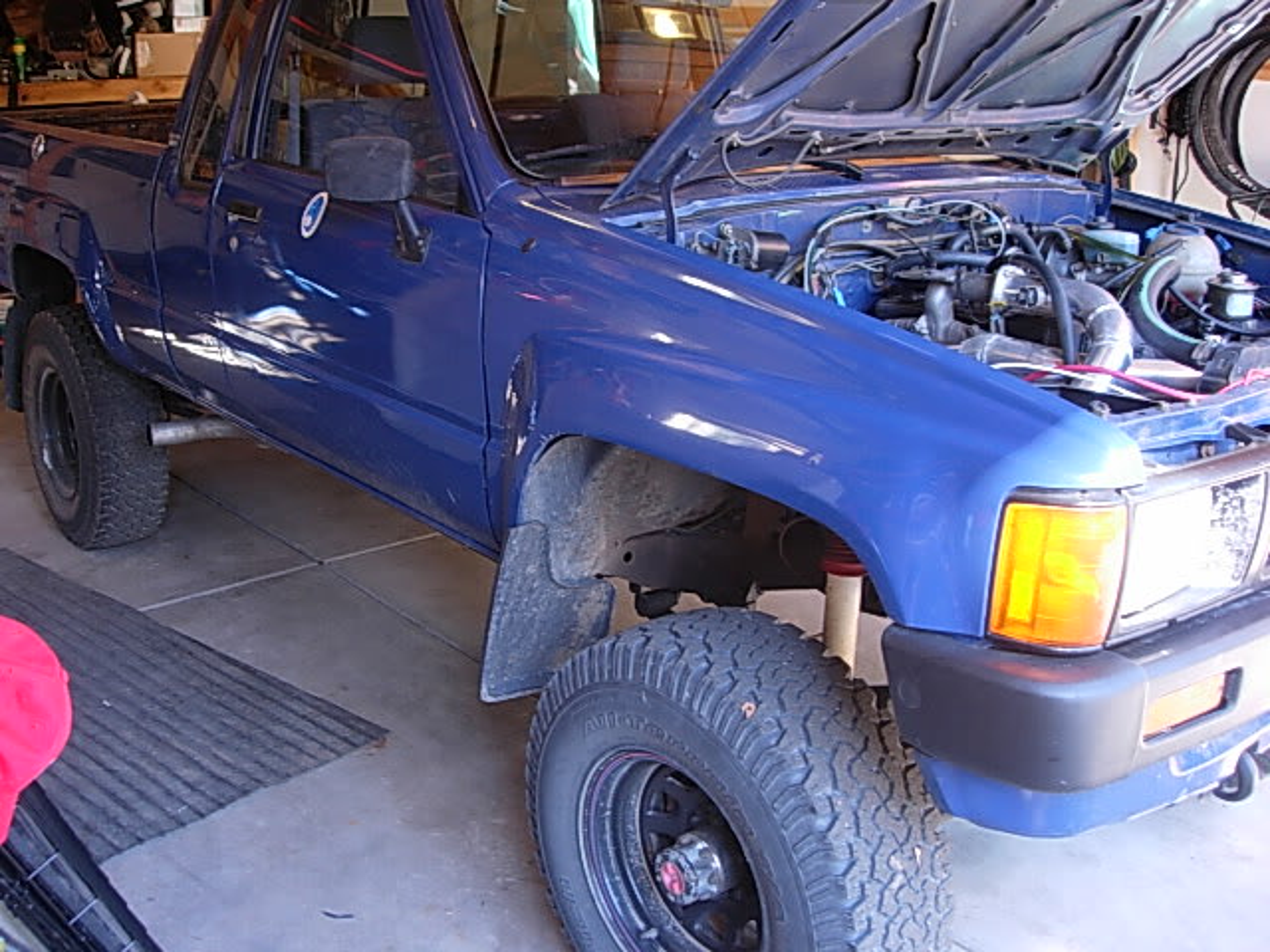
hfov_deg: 49.0
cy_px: 476
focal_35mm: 38
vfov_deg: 37.7
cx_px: 635
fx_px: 1394
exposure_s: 1/17
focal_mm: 7.8
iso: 64
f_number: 2.8
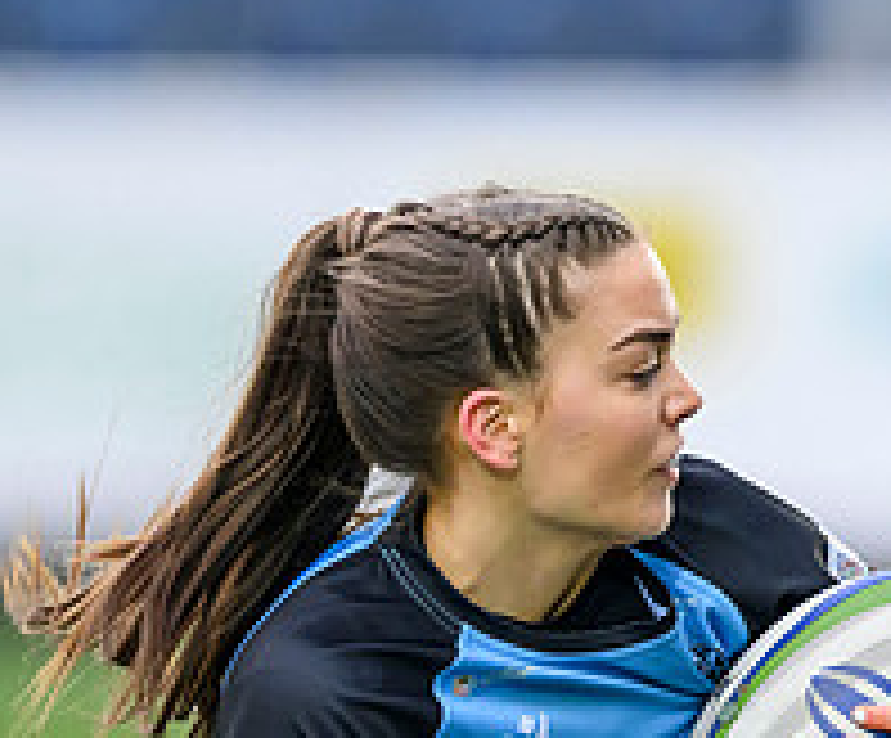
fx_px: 35668
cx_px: 677
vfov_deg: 1.2
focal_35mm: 1334
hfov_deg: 1.4
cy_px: 943
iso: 2500
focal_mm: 400
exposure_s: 1/2000
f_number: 3.2
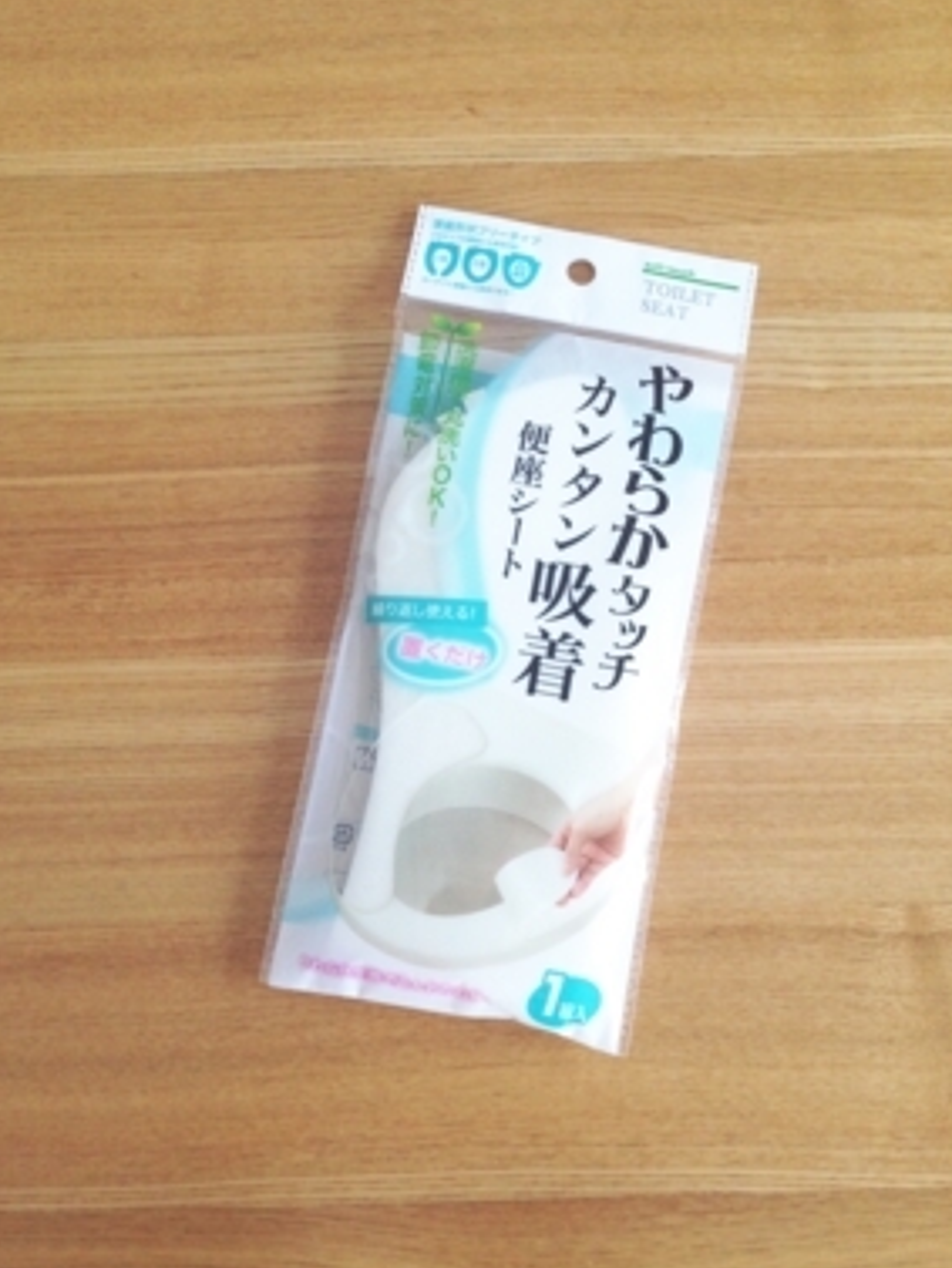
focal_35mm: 35
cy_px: 632
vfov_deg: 52.6
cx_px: 498
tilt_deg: -78.6
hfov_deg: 40.7
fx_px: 1283
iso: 160
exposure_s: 1/20
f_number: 2.4
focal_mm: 4.12
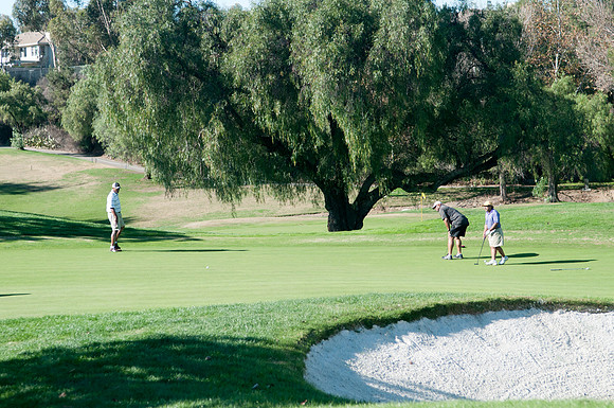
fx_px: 1405
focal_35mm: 82
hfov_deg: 24.6
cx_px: 307
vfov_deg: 16.5
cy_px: 204
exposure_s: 1/320
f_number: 4.5
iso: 200
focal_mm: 55
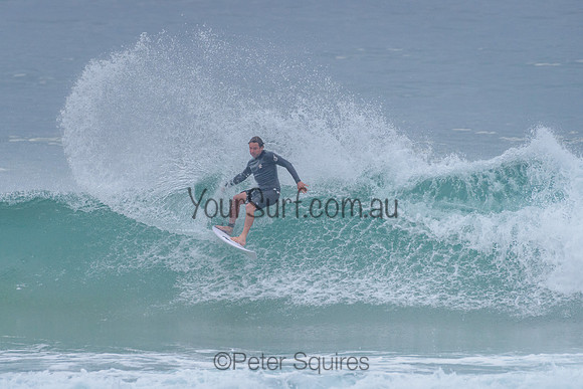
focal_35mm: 613
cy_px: 213
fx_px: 9927
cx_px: 241
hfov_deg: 3.4
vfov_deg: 2.2
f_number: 5.6
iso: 1100
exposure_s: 1/2000
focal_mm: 500
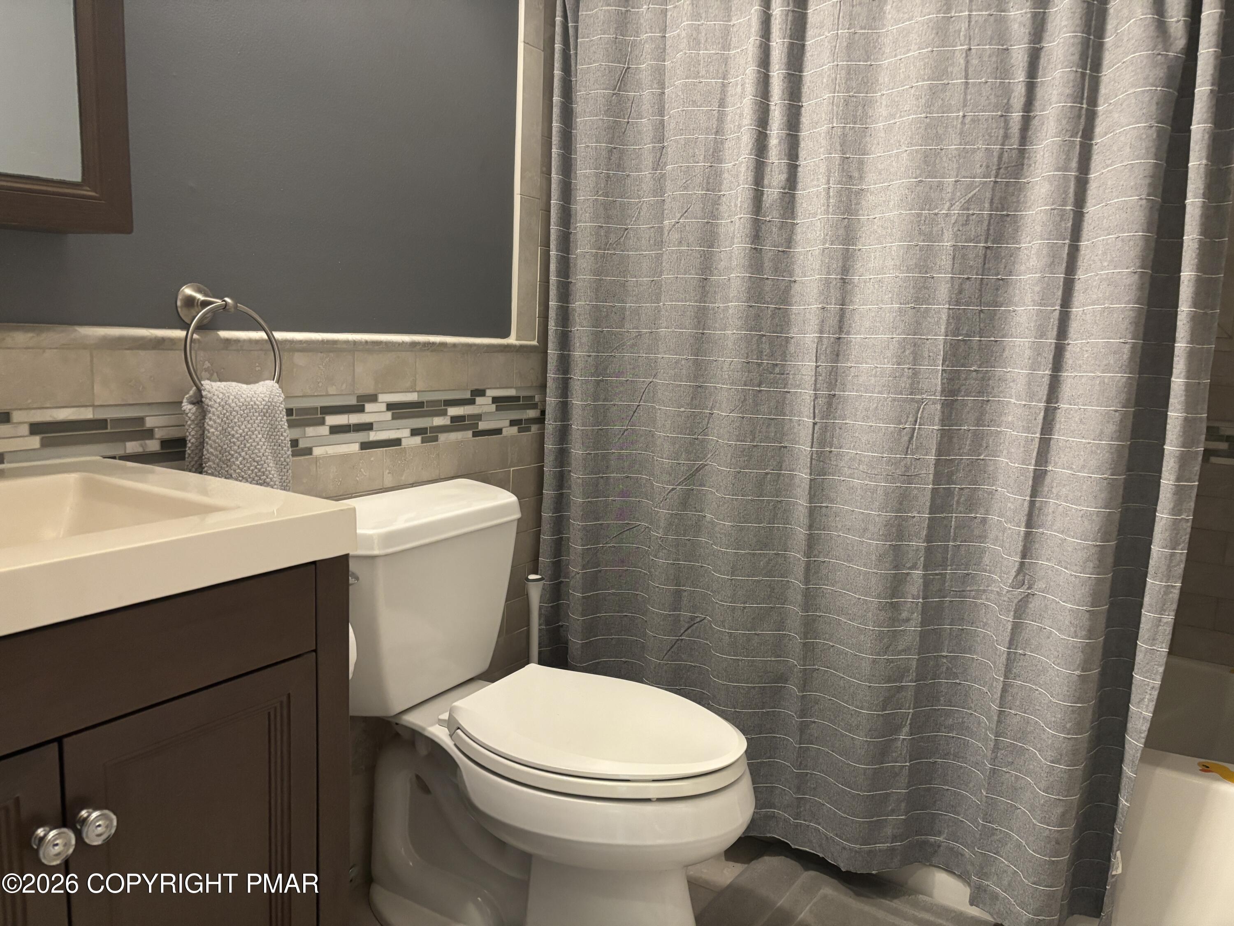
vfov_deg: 53.1
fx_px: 927
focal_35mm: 26
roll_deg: -2.5
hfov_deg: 67.3
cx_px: 617
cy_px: 463
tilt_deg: -9.0
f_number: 1.6
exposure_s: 1/40
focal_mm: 5.96
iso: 500
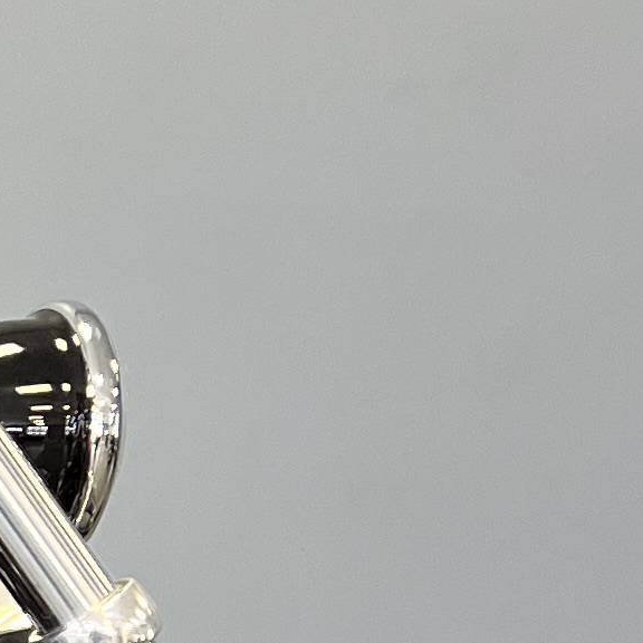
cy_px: 937
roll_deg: -1.9
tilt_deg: -11.0
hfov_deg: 9.4
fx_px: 3383
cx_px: -1006
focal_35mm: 161
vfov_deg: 10.5
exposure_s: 1/120
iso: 80
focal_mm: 5.7
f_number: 1.5
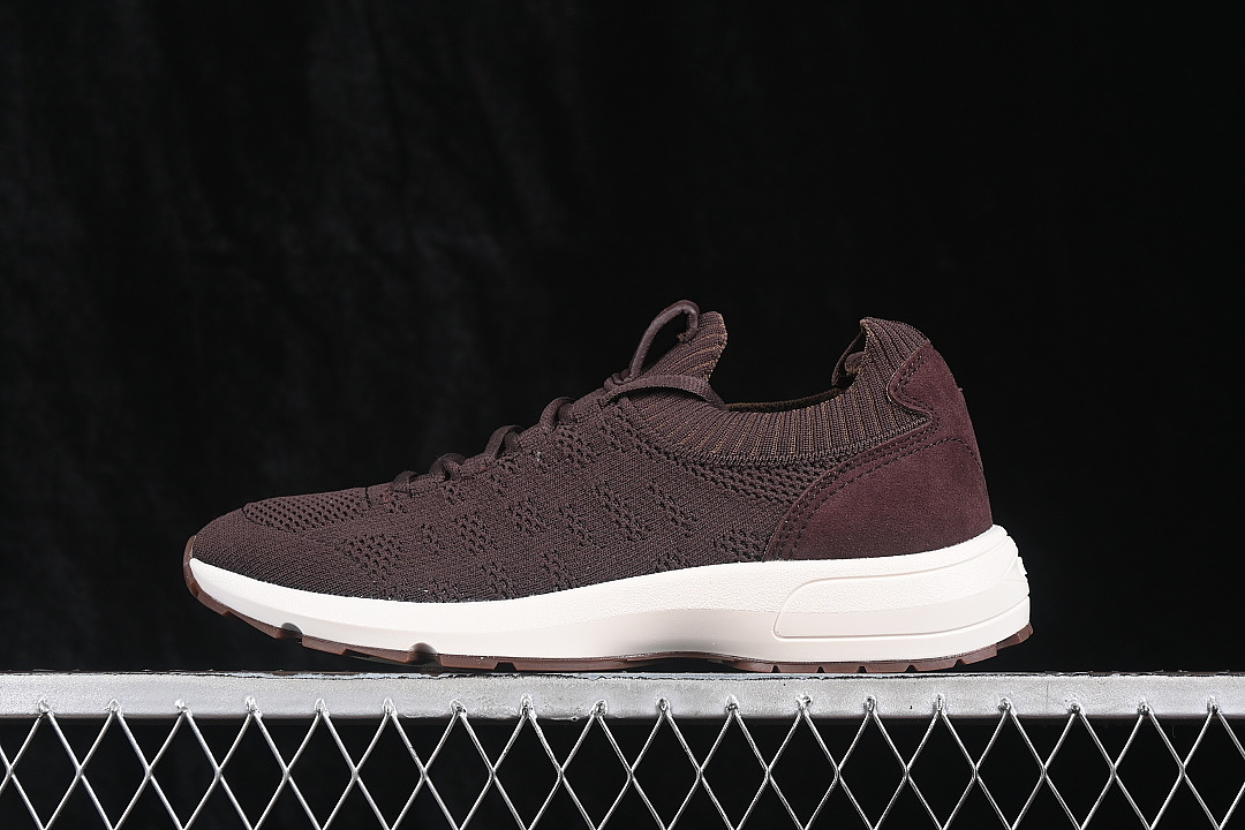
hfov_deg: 27.0
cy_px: 415
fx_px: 2594
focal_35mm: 75
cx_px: 622
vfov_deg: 18.2
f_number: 6.3
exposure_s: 1/60
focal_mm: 50
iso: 160
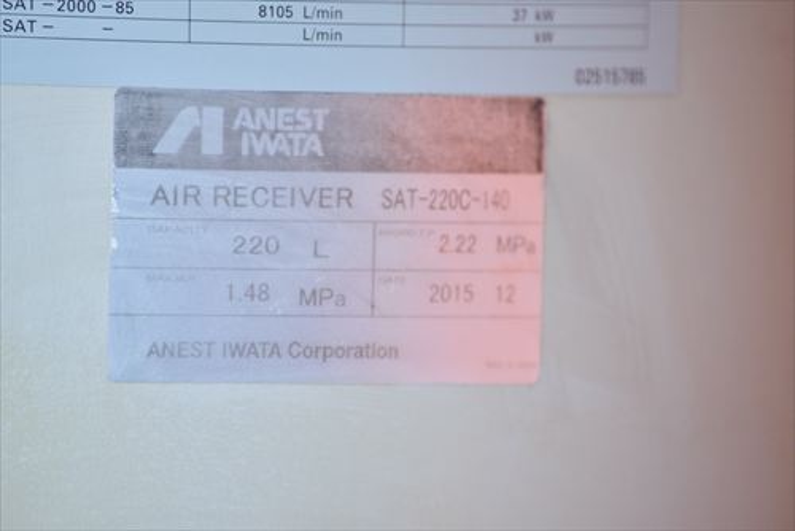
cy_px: 266
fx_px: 7954
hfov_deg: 5.7
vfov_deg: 3.8
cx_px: 398
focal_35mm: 360
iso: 1250
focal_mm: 240
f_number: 6.3
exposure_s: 1/400
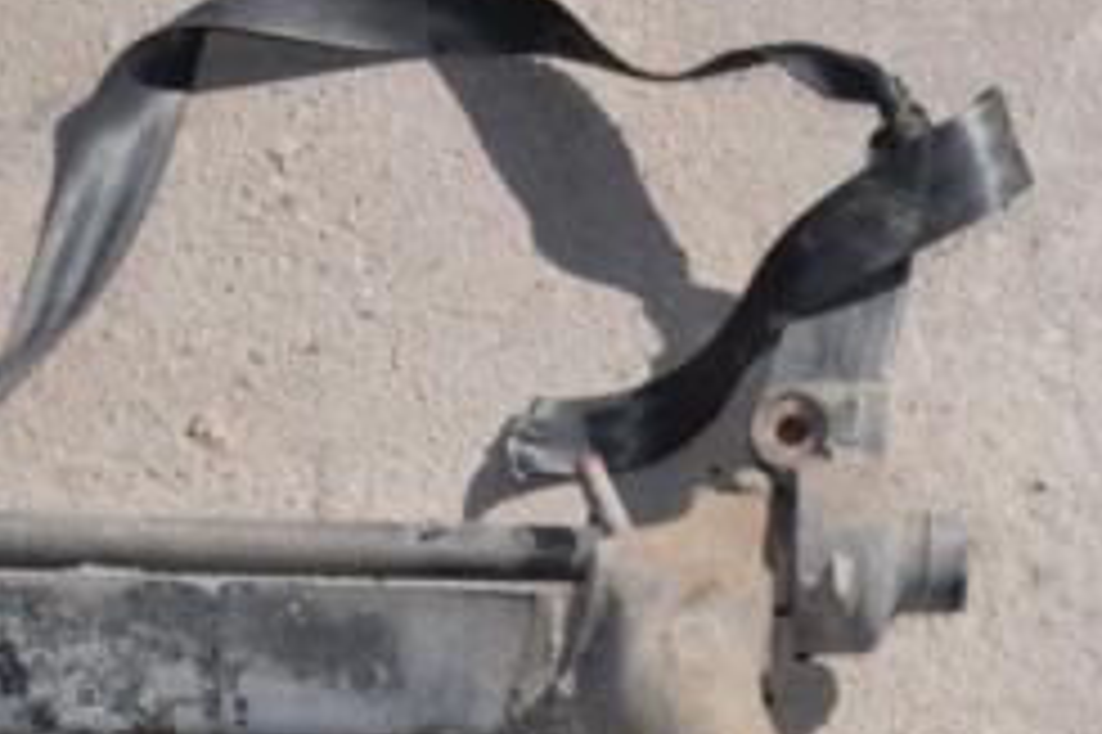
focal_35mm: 103
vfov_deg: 13.0
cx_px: 949
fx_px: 3151
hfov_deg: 19.5
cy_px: 797
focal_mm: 28
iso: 800
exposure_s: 1/200
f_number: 22
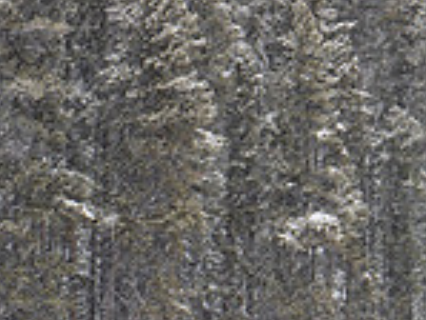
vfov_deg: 5.7
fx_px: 3227
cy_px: 199
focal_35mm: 262
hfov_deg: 7.5
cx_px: 432
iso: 100
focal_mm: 70
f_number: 11
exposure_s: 1/100
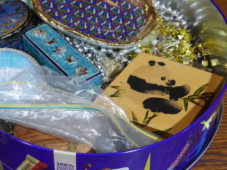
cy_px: 69
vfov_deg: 17.0
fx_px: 571
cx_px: 93
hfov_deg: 22.5
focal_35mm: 87
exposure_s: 1/60
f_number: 5.3
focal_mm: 27
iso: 800
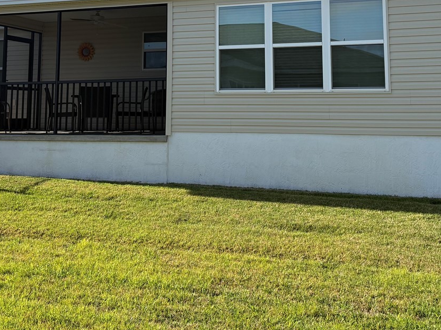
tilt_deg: +8.0
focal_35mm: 50
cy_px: 28
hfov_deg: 38.2
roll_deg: -0.8
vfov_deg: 27.9
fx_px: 637
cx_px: 214
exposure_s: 1/3125
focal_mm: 5.96
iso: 50
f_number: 1.6
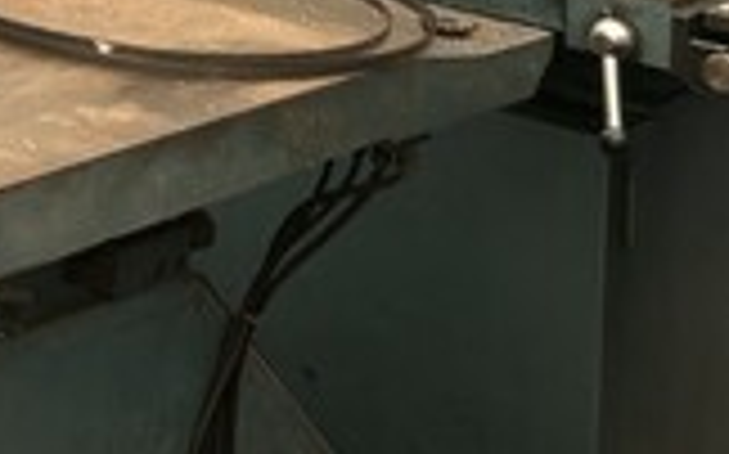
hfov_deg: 17.8
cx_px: -248
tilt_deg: -4.7
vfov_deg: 11.1
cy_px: -400
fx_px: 2164
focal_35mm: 109
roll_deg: -0.1
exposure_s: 1/333
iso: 50
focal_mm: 5.7
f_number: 1.5
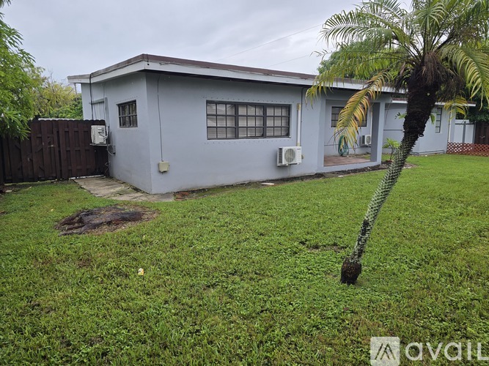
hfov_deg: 73.9
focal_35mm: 23
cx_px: 244
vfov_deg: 58.9
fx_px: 325
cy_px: 183
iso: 12
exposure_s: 1/626
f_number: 1.7
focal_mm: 6.3
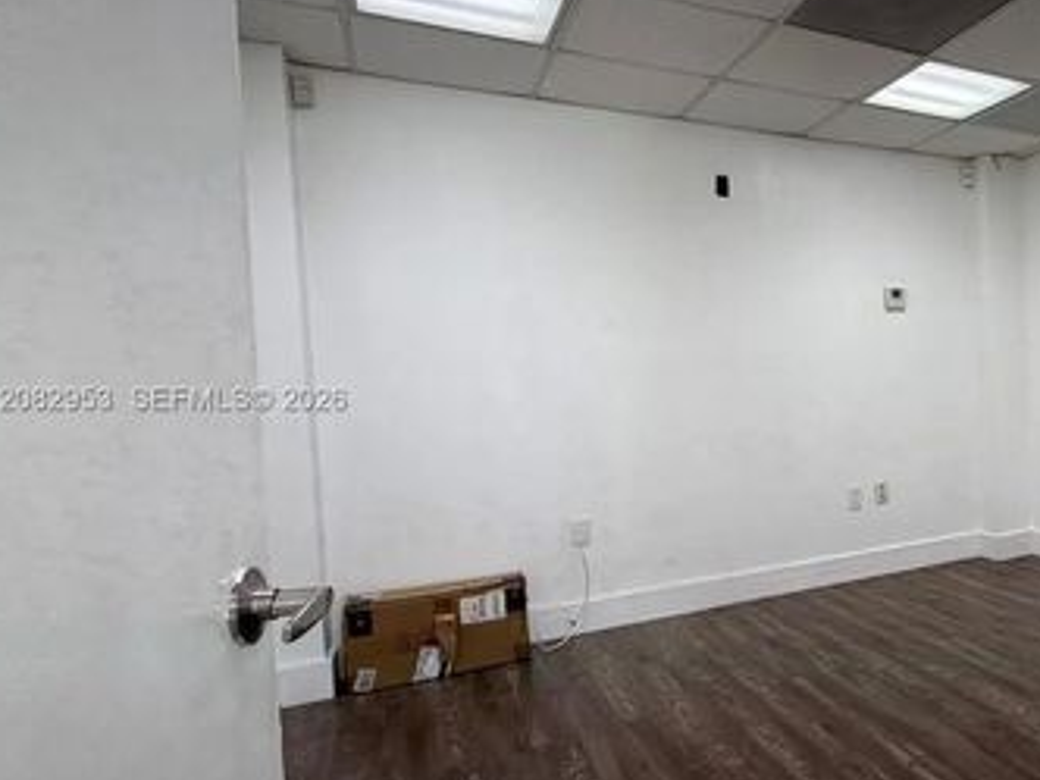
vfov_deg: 51.3
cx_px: 959
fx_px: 811
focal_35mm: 27
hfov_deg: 55.5
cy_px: 401
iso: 64
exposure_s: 1/120
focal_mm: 2.22
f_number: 2.2
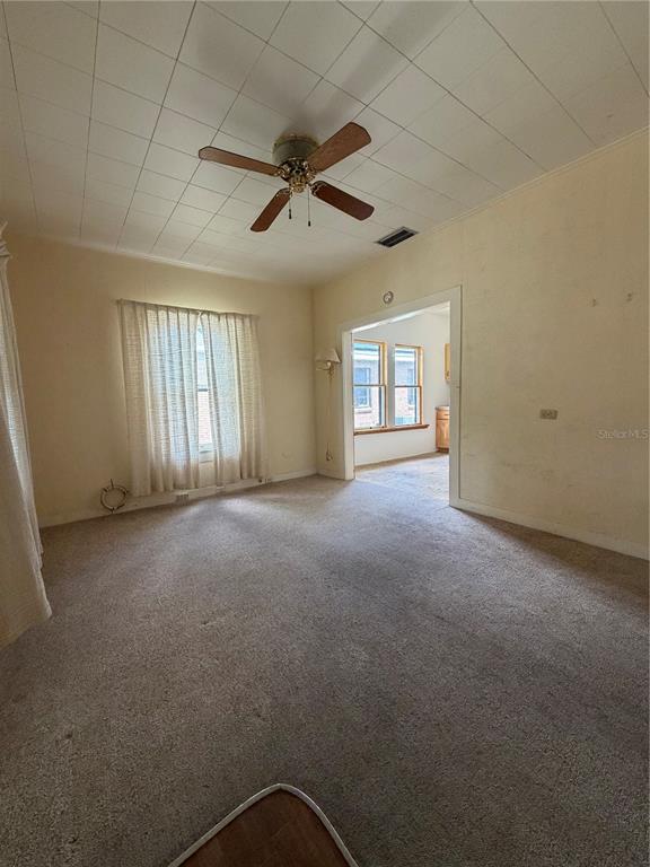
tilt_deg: -6.2
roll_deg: +1.6
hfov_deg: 85.7
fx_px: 351
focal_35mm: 14
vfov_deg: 102.1
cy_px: 434
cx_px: 325
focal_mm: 2.22
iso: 320
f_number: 2.2
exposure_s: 1/90
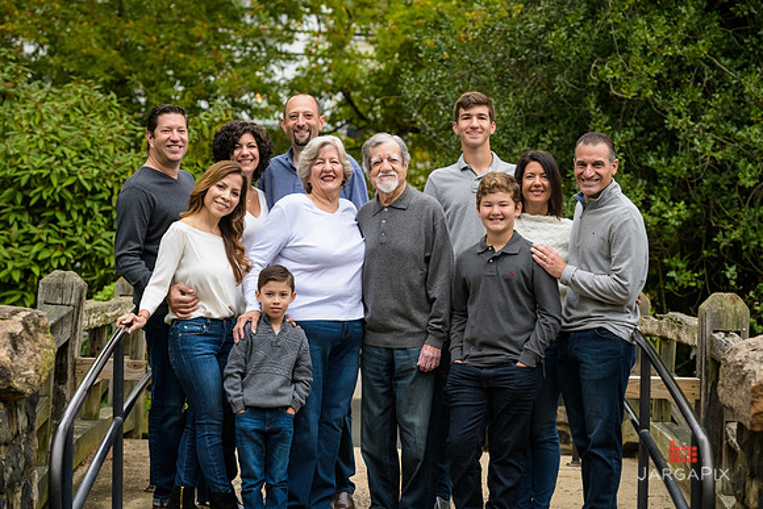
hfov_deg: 18.6
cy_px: 254
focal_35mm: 110
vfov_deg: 12.5
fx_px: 2332
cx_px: 382
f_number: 5.6
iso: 1000
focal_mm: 110
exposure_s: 1/400
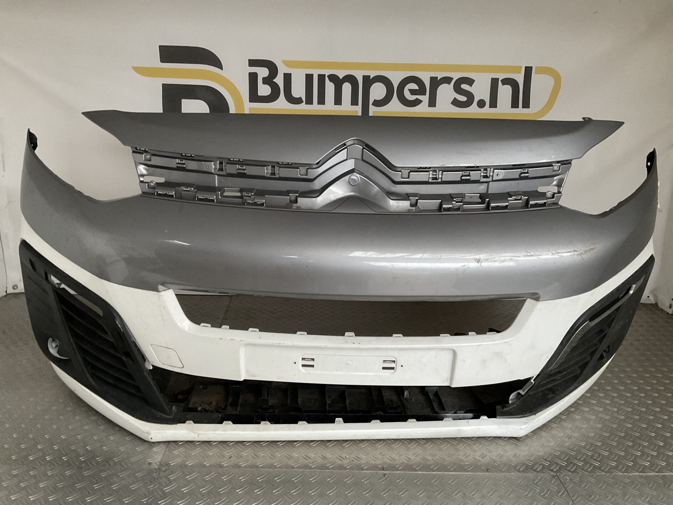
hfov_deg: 61.7
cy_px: 252
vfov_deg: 48.2
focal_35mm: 29
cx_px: 336
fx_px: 564
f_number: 1.8
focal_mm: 3
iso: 250
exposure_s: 1/50
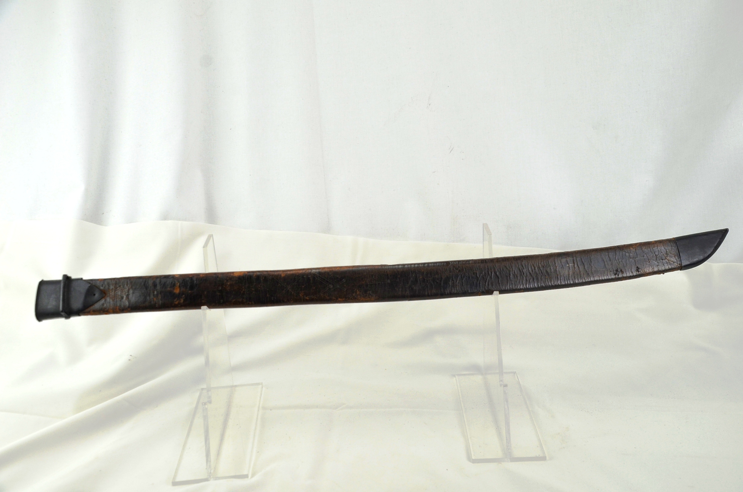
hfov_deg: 49.6
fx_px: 803
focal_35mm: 39
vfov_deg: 34.1
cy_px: 246
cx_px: 372
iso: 250
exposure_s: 1/125
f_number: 5.6
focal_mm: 26
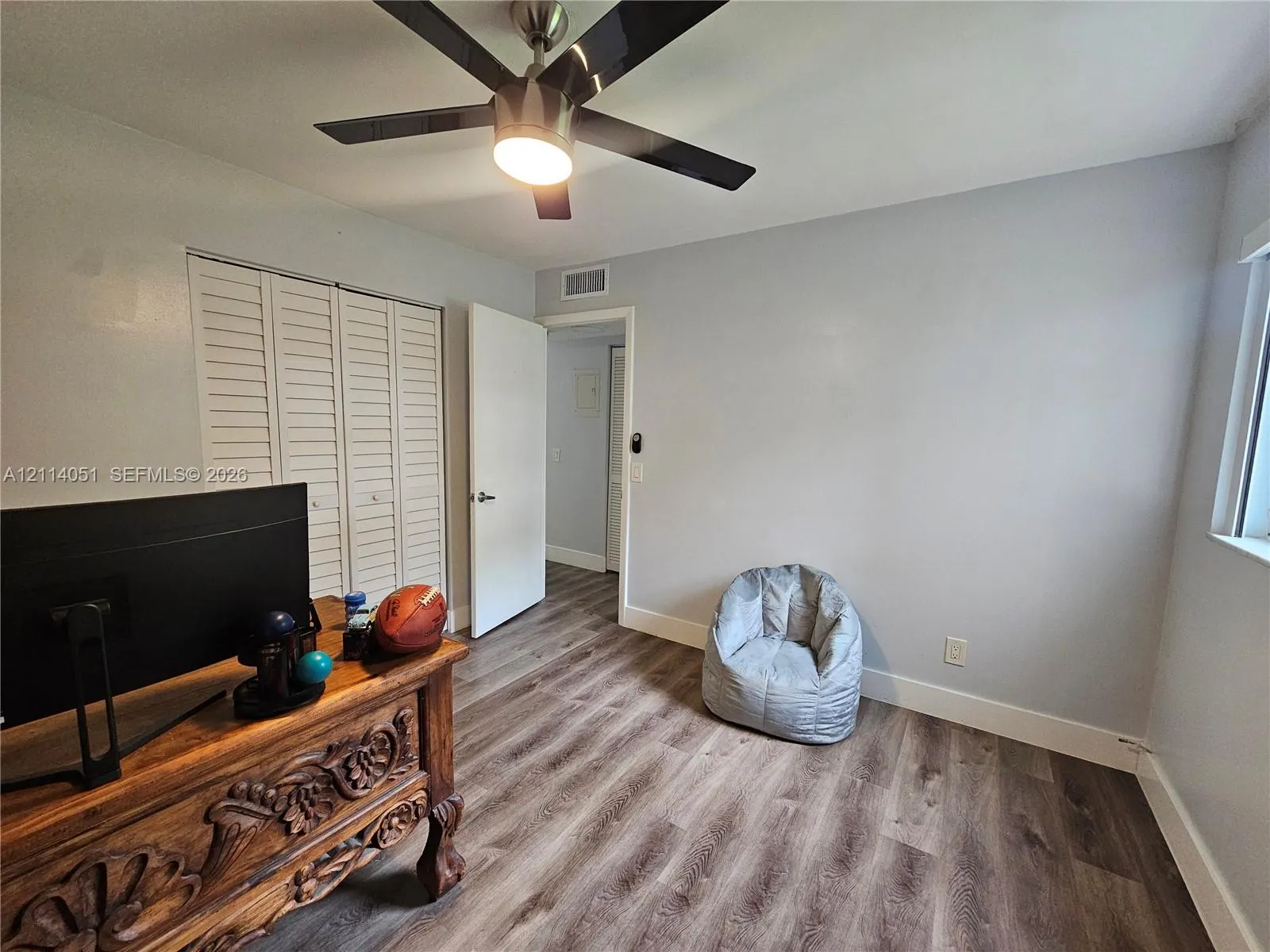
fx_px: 477
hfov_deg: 106.2
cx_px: 635
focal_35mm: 13
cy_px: 476
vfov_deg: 89.9
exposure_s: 1/40
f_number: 2.2
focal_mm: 2.2
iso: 320
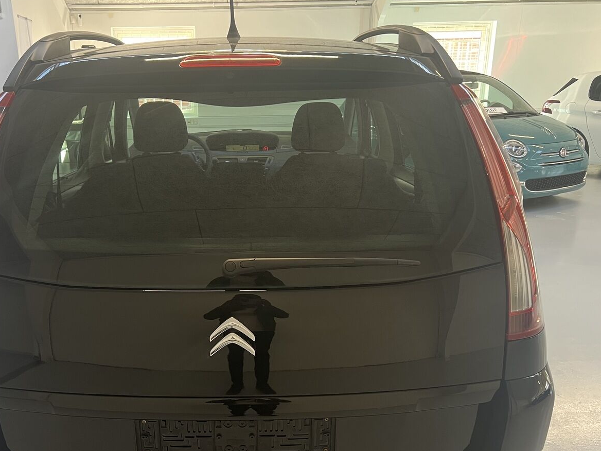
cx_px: 235
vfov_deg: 37.1
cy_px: 322
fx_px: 660
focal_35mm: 38
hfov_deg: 48.6
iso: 100
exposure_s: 1/50
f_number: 1.5
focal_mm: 5.7
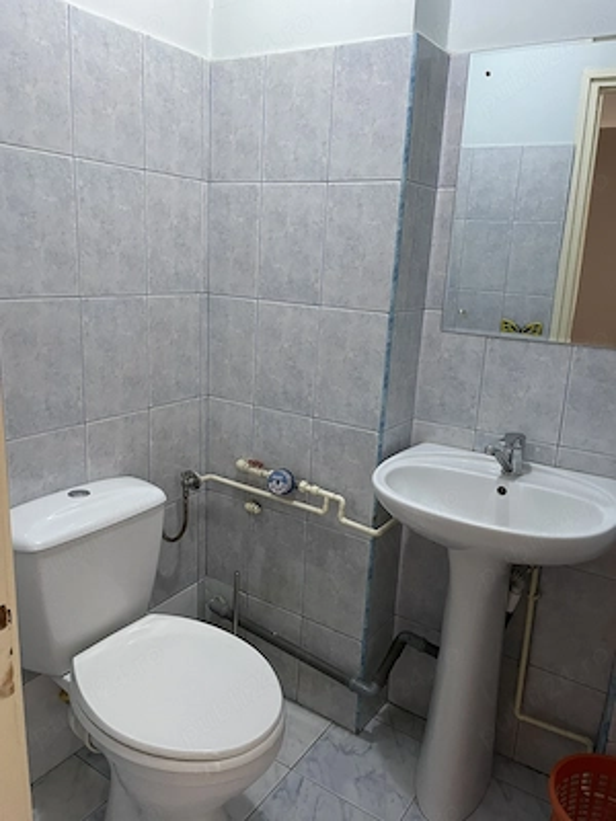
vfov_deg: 67.3
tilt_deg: -12.7
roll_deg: -2.7
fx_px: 617
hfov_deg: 53.1
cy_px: 410
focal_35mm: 26
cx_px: 308
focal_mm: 4.2
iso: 320
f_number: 1.6
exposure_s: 1/60
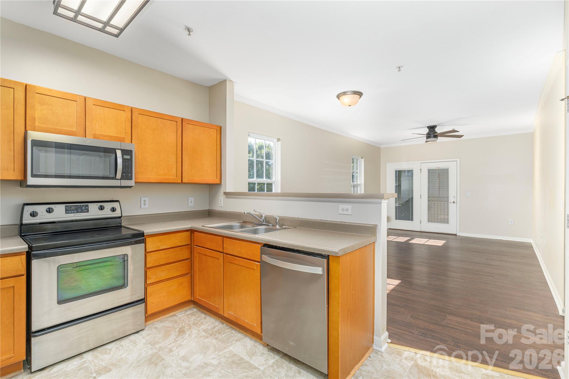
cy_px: 190
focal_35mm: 17
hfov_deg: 93.3
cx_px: 284
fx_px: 269
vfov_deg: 70.4
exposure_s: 1/125
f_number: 8
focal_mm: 17
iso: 320
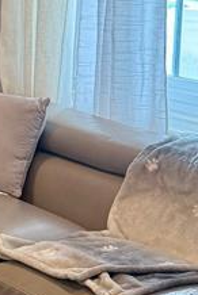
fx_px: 962
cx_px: -236
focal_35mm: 117
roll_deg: -1.1
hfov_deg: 10.5
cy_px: 32
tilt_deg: -6.4
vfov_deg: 17.2
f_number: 1.78
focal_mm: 6.76
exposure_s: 1/120
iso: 200
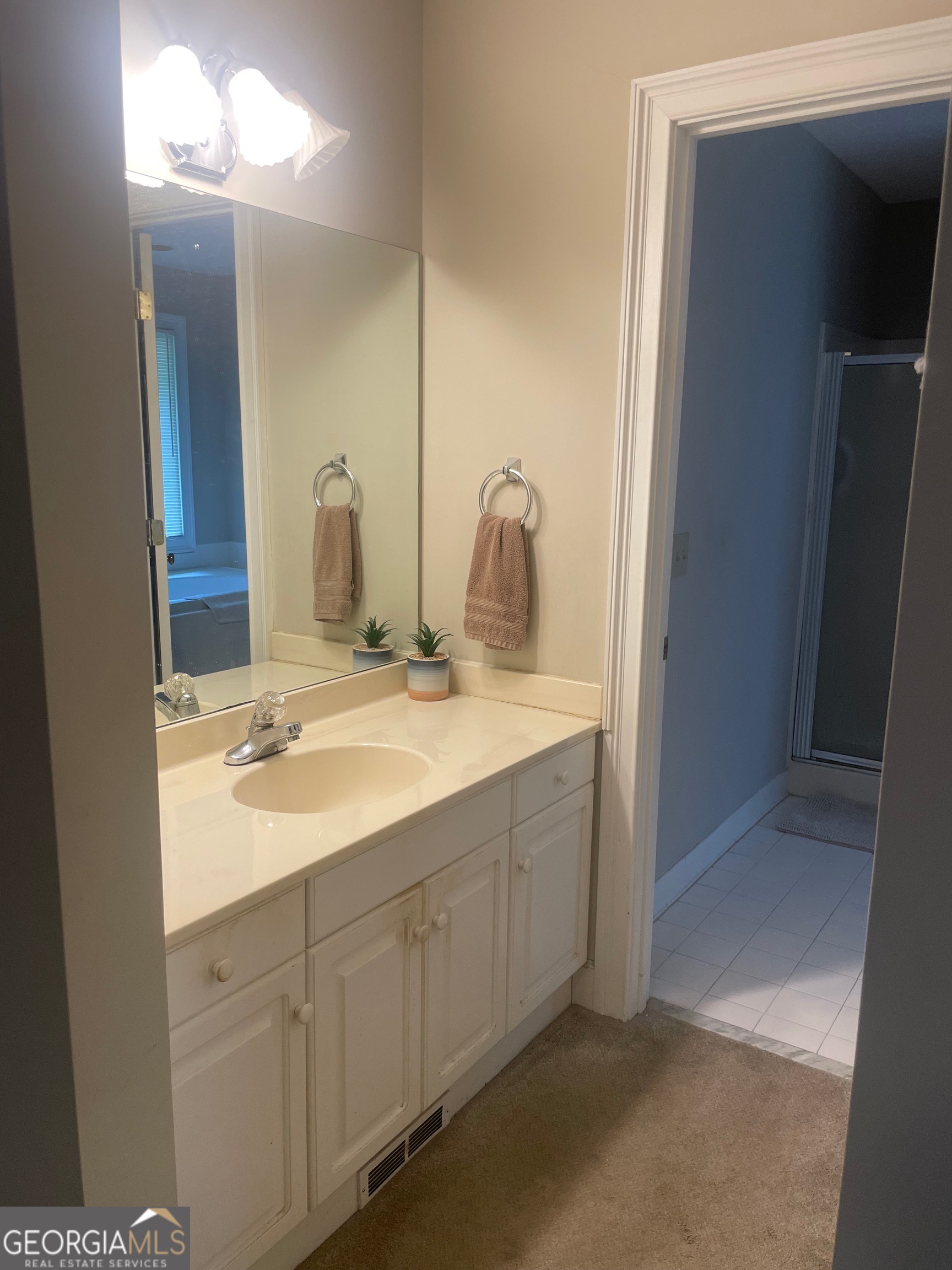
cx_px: 476
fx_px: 953
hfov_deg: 53.1
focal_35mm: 26
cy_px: 635
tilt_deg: -10.3
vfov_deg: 67.3
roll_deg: +0.0
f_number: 1.6
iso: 80
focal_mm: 4.2
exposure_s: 1/60
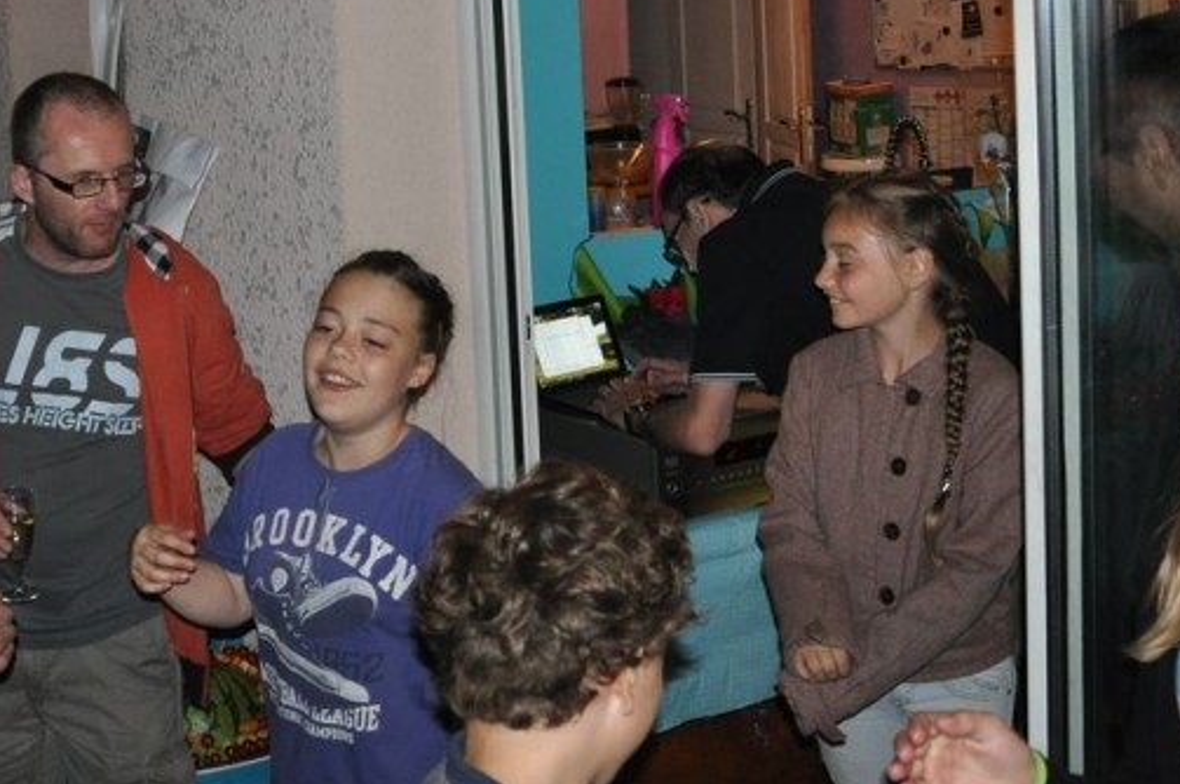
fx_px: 1800
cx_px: 446
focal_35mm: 55
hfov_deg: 36.1
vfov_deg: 23.9
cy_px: 85
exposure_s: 1/60
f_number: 3.5
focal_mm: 18
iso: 800
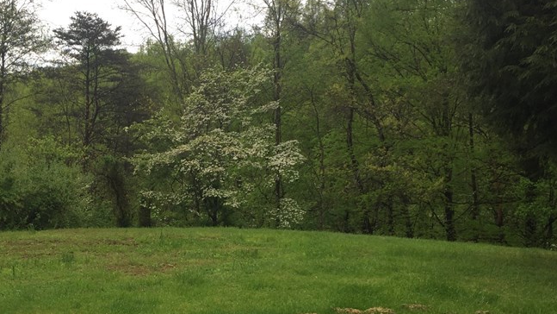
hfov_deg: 41.2
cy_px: 210
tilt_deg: -7.8
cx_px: 234
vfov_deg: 23.8
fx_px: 739
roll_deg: -0.5
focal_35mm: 50
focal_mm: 4.15
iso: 32
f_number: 2.2
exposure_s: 1/421
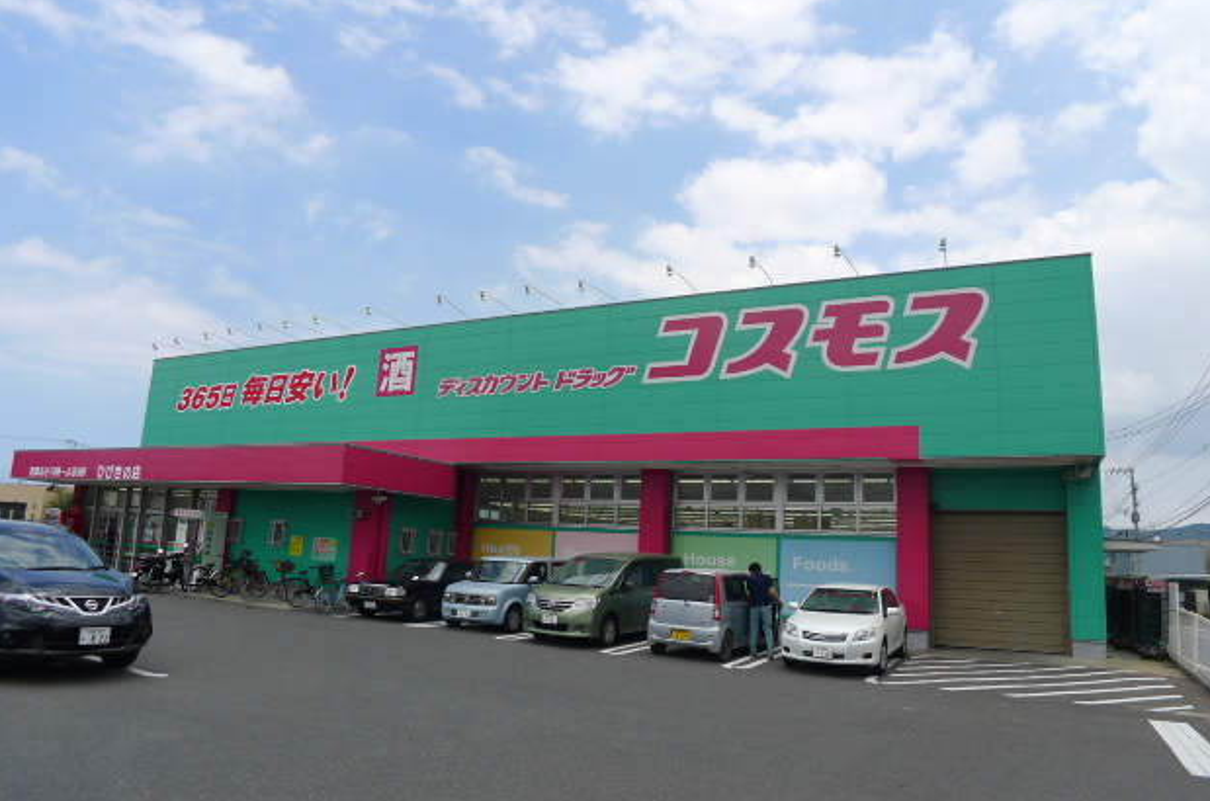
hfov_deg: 60.4
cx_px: 622
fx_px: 1040
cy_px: 404
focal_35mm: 31
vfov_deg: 42.2
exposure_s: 1/800
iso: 80
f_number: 4
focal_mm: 6.4
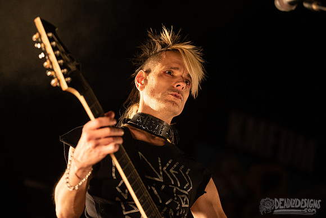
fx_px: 906
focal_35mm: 100
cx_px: 163
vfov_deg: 13.7
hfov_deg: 20.4
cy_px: 109
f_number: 3.2
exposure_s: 1/320
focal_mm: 100
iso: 3200
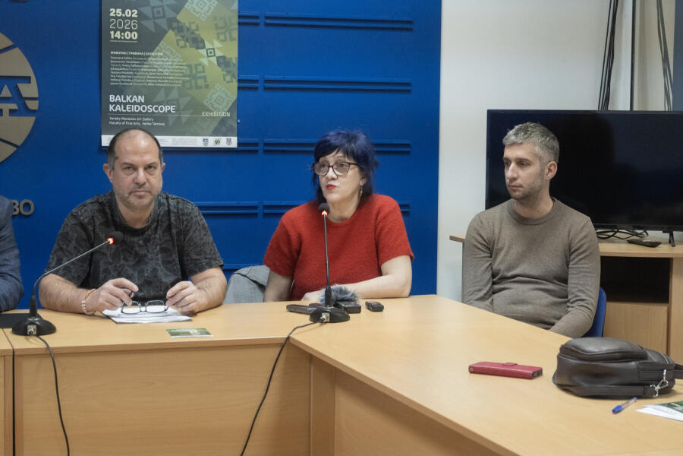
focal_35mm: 70
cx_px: 342
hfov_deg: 28.6
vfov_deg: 19.3
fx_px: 1337
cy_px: 228
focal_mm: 47
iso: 3200
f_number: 6
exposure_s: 1/60
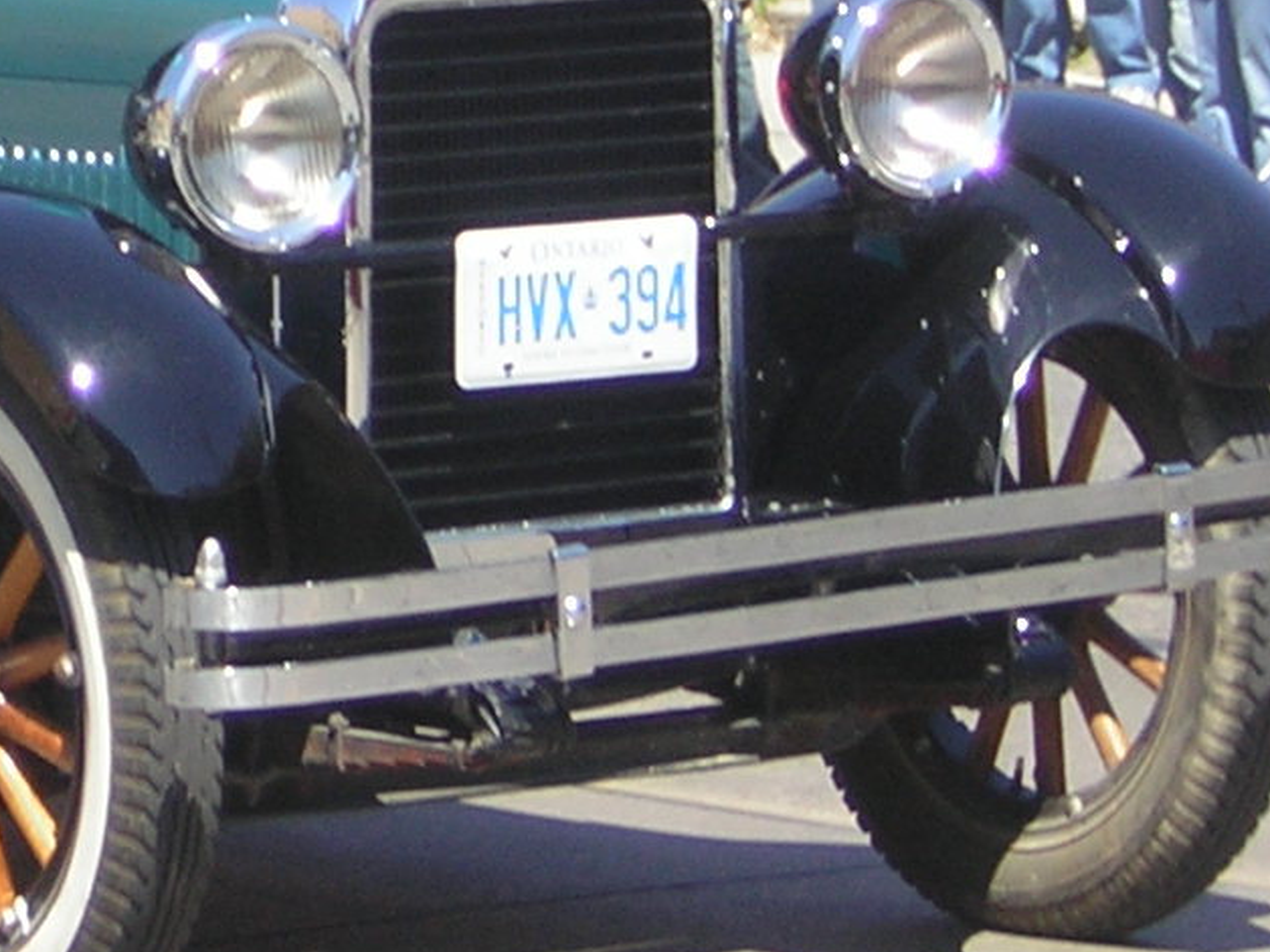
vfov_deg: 5.4
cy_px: 6
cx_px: -38
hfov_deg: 7.2
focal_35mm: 275
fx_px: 10089
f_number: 4.7
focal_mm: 14.1
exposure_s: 1/173
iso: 50
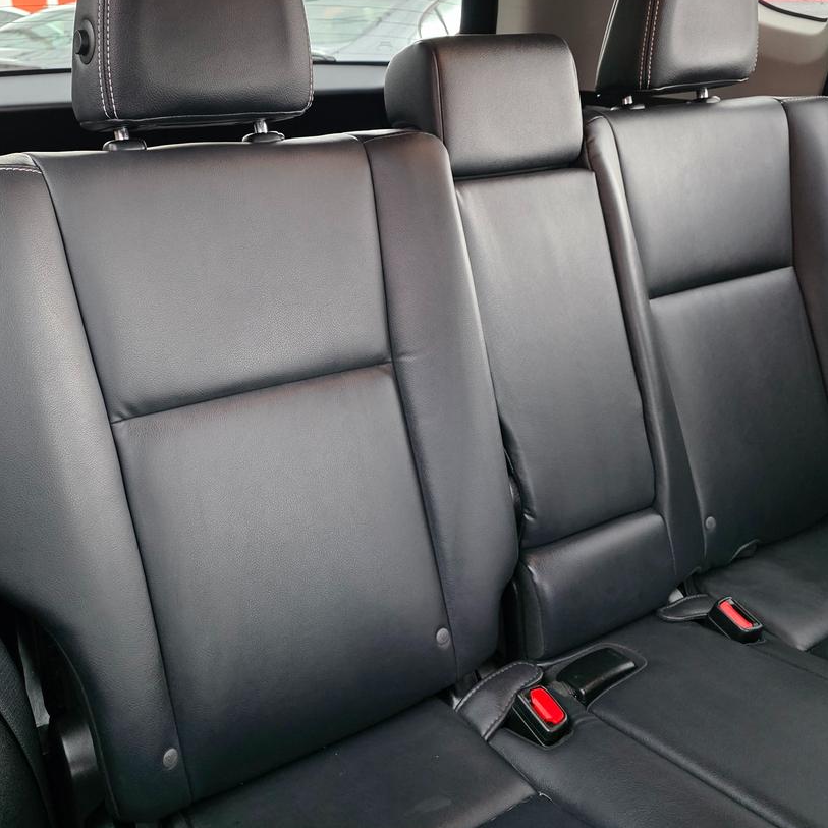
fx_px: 866
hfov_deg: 50.8
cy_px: 364
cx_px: 341
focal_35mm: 32
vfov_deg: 51.0
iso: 1000
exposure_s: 1/120
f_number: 1.7
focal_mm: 6.3
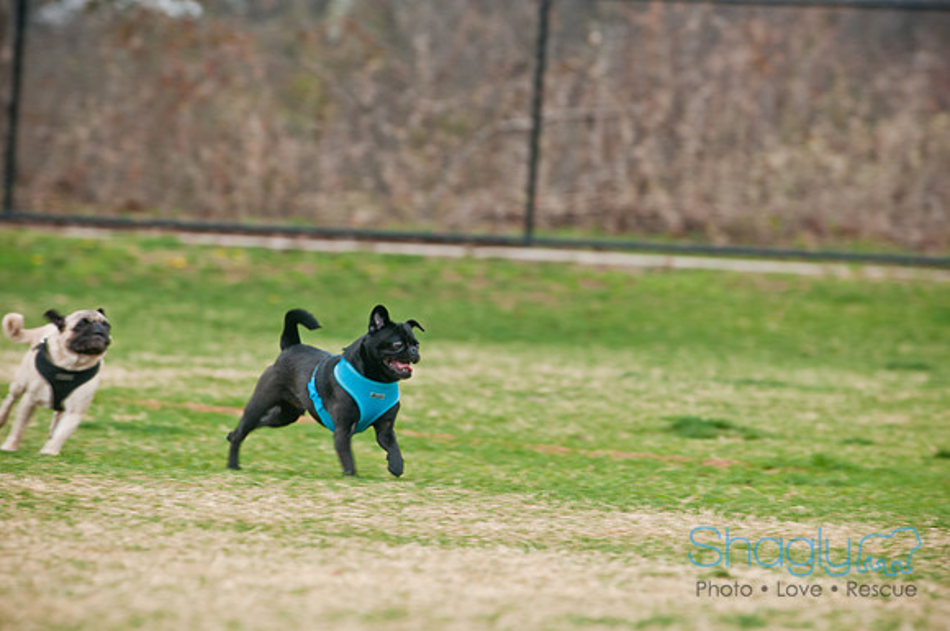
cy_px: 316
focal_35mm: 300
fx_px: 7906
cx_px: 475
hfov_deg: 6.9
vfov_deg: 4.6
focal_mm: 200
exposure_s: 1/200
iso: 200
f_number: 5
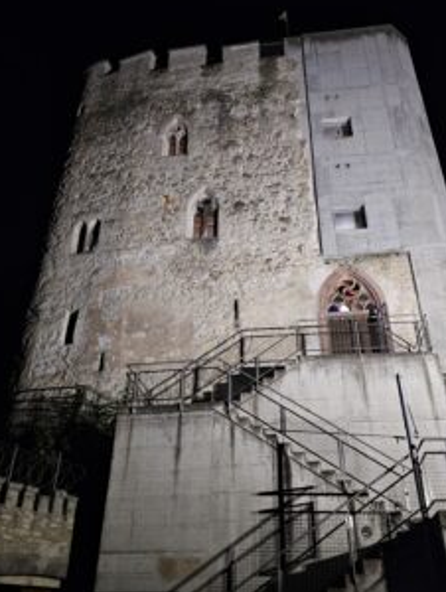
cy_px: 279
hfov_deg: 45.5
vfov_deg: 58.2
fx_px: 531
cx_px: 241
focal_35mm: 31
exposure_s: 1/25
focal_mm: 6.3
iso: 800
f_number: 1.7
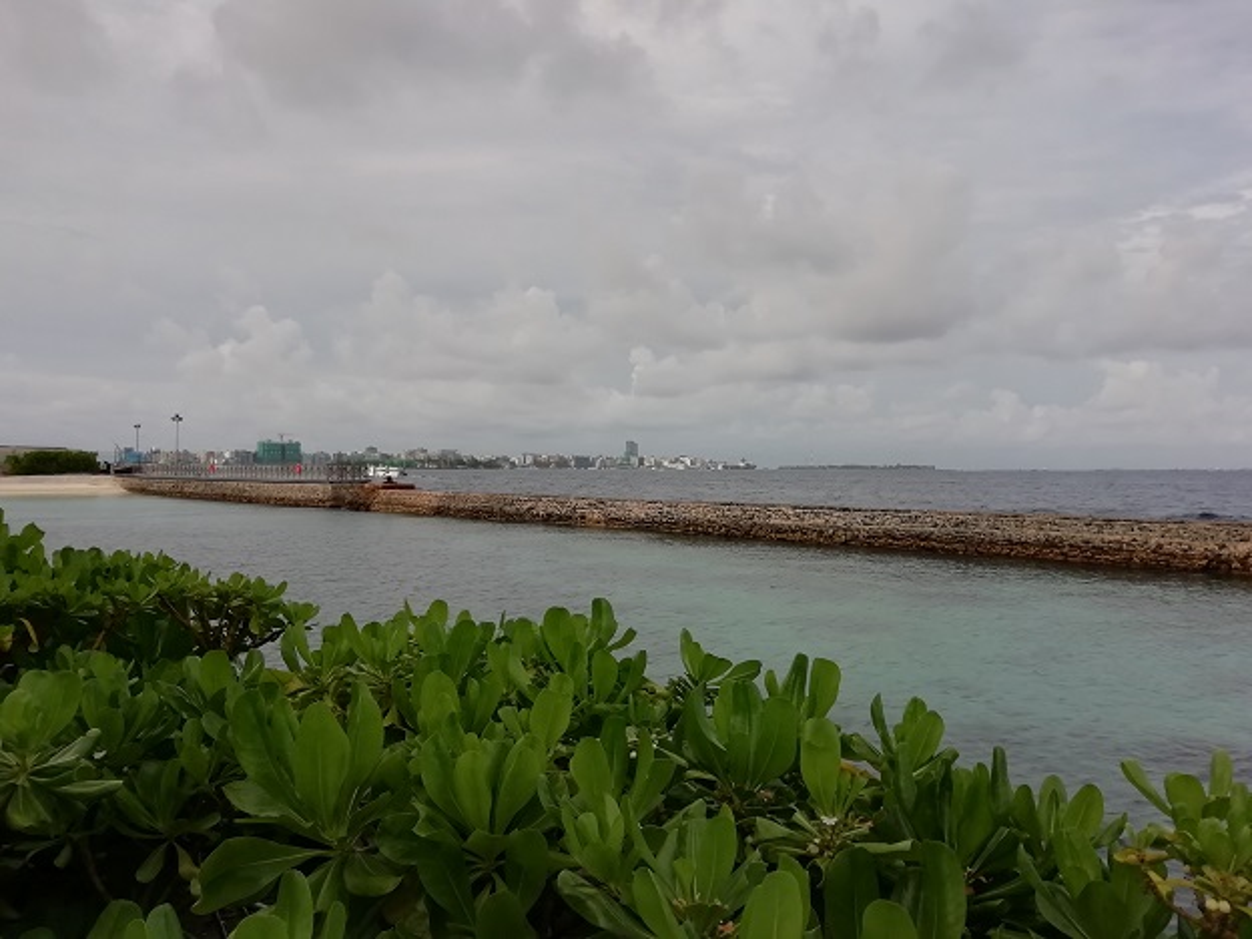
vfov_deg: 53.1
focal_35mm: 26
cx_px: 626
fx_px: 940
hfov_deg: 67.3
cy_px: 470
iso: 50
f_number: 2.2
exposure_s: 1/1048
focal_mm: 3.46
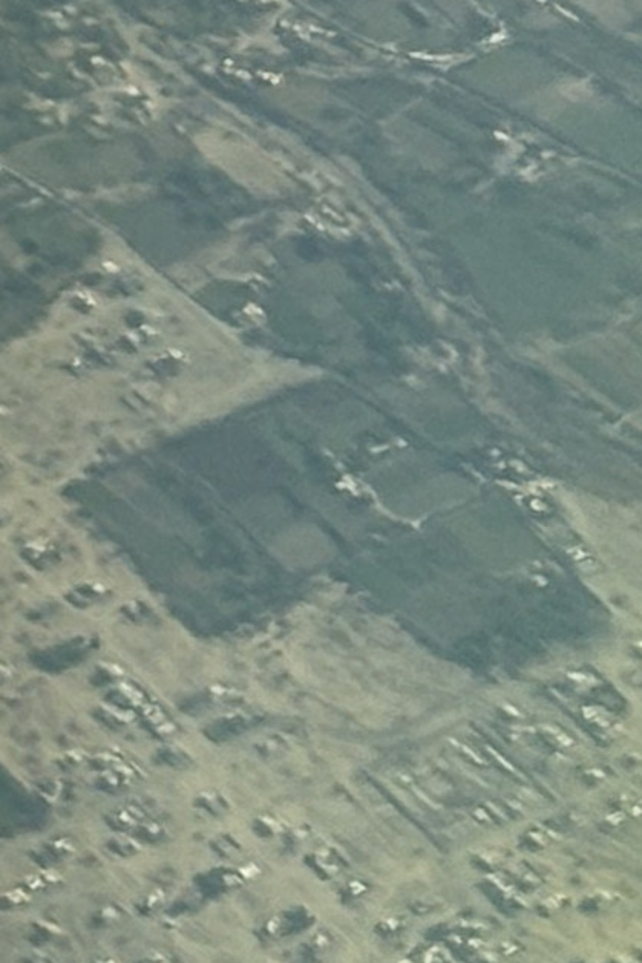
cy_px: -563
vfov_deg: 5.9
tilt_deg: -29.4
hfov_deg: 3.9
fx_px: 9206
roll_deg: +8.7
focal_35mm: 344
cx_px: -1354
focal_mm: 5.96
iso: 32
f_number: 1.6
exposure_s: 1/1136
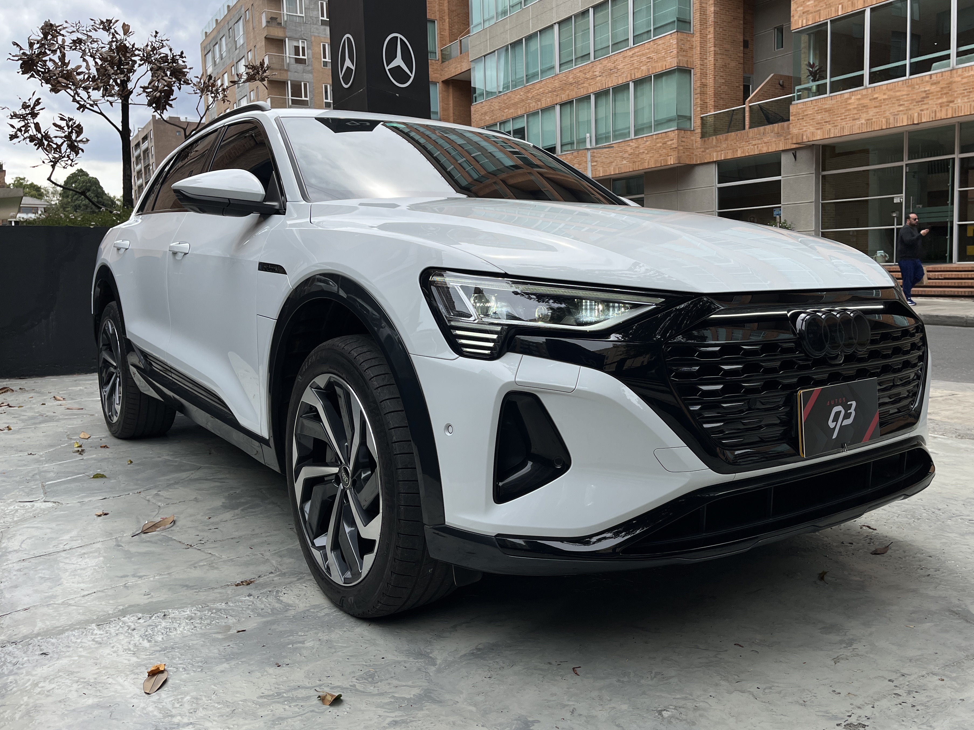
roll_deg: +1.6
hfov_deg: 61.5
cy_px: 333
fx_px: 816
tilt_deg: -5.2
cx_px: 535
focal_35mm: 29
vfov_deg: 48.2
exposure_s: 1/2755
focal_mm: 5.1
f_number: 1.6
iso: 50
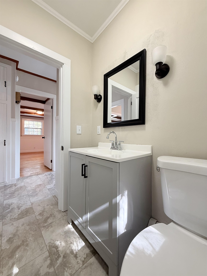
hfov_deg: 85.7
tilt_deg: +0.0
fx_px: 112
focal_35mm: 14
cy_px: 138
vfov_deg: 102.1
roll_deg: -0.7
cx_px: 104
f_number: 2.2
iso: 160
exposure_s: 1/60
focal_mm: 2.22
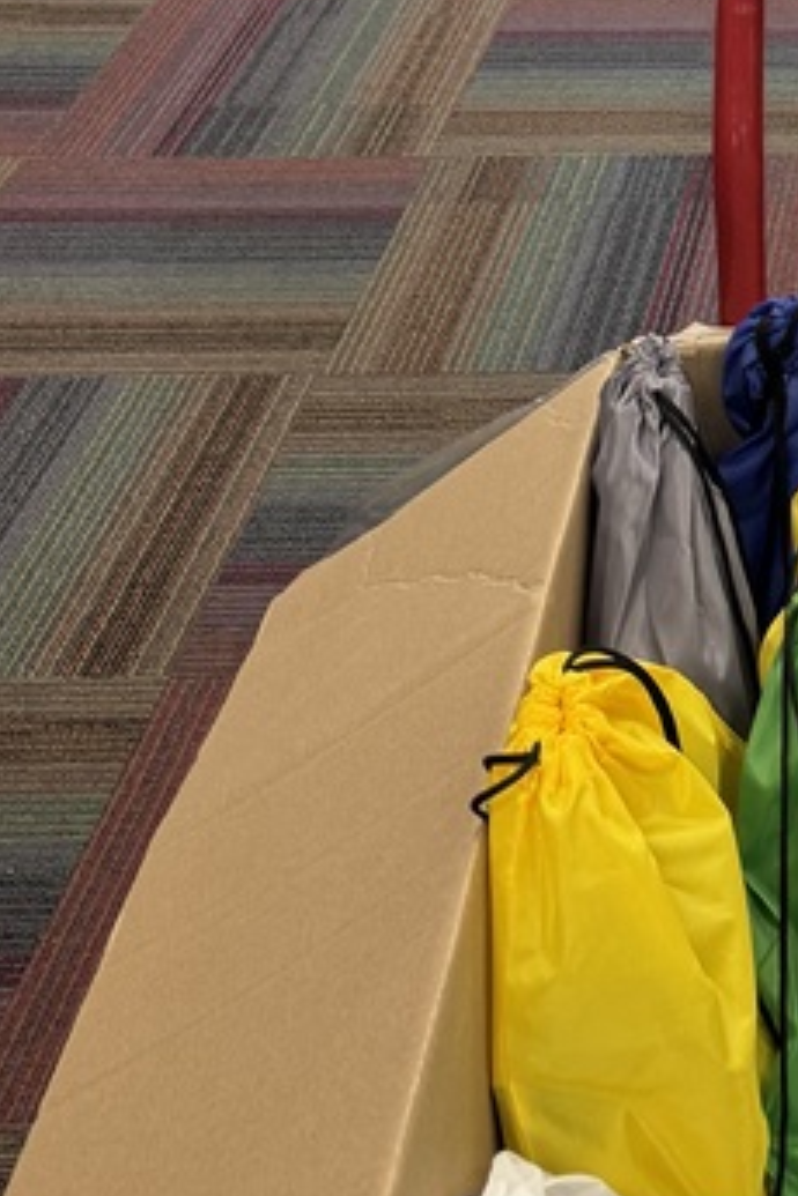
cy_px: 7
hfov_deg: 16.7
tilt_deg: -25.6
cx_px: 1211
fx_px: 2460
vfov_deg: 26.0
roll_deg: -1.5
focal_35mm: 74
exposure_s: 1/60
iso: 200
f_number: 1.78
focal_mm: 6.76
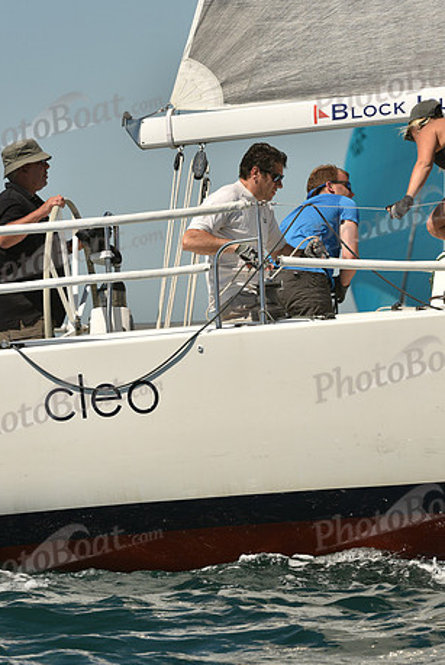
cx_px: 238
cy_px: 311
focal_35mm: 303
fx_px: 5605
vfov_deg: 6.8
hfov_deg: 4.5
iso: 250
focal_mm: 240
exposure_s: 1/1250
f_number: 8
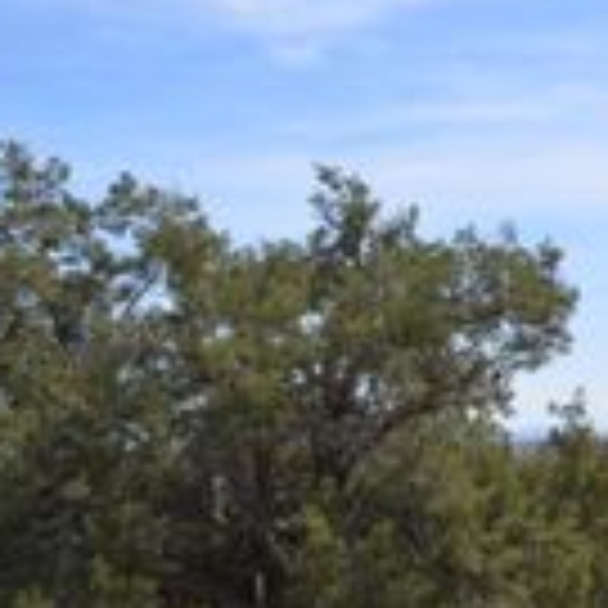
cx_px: 928
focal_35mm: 85
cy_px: 471
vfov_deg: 20.2
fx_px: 1689
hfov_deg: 18.1
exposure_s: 1/200
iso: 100
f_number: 10
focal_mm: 18
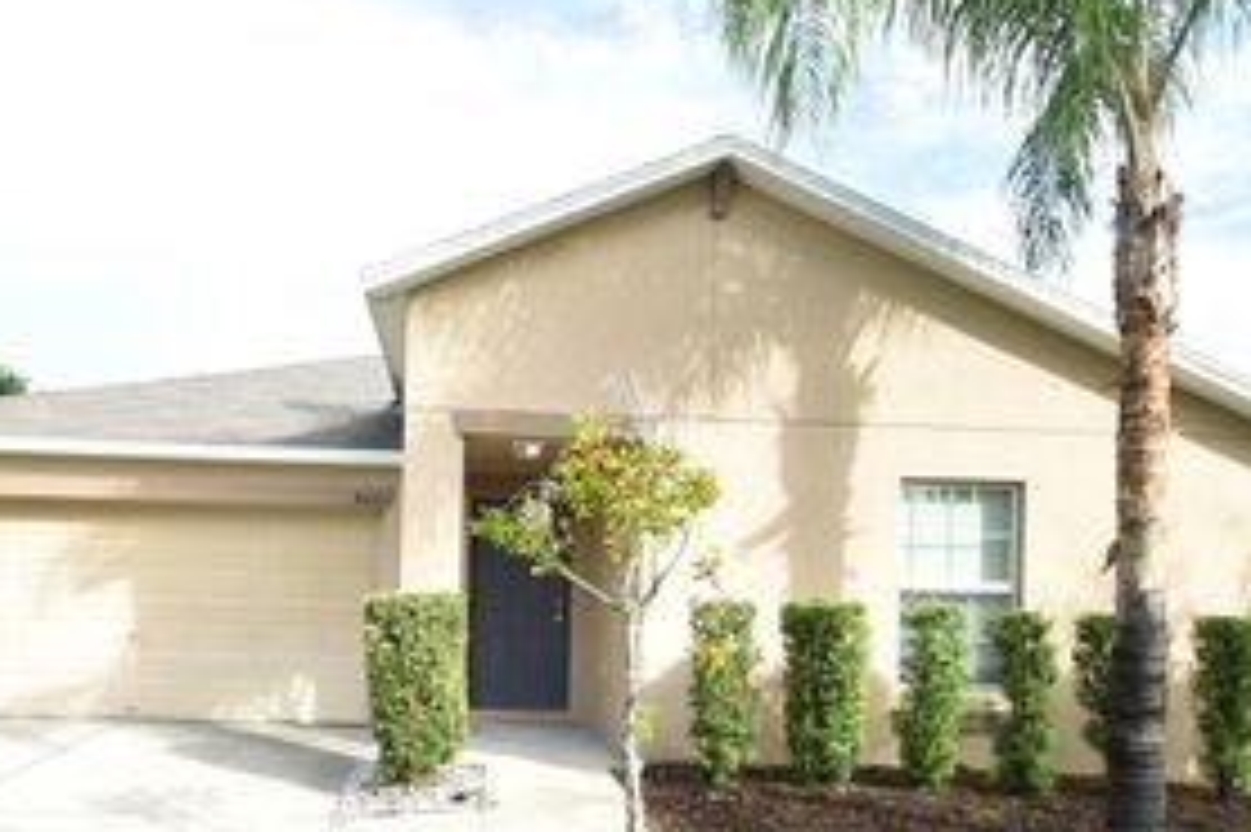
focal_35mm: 27
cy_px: 578
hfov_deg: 66.8
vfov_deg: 46.8
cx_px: 508
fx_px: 938
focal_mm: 10
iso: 200
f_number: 8
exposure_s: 1/250
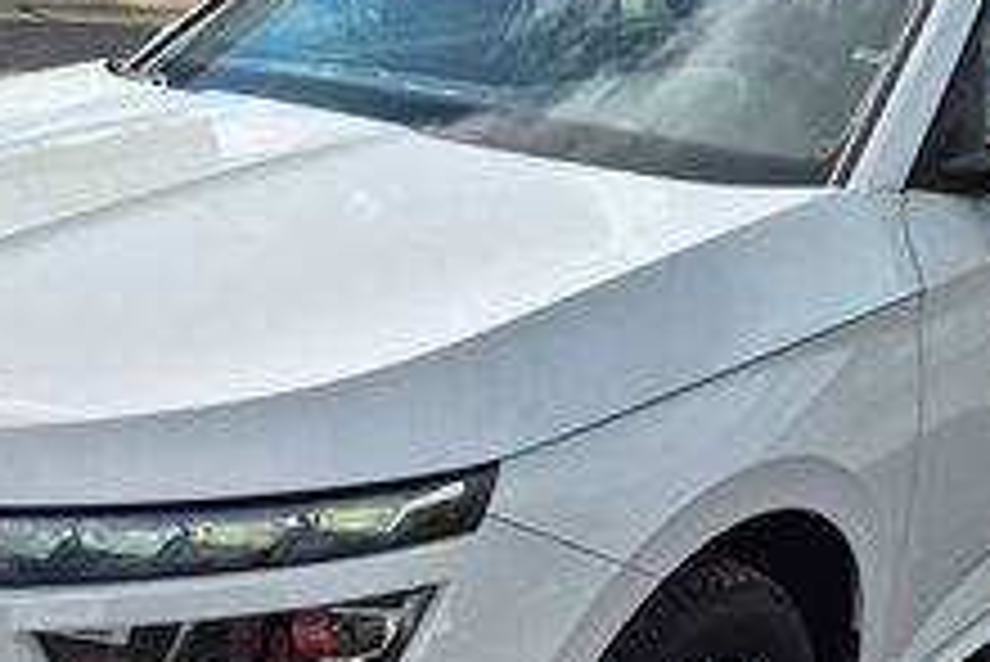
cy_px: 468
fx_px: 1458
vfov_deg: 25.3
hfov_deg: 37.4
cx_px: 428
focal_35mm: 53
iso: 25
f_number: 1.8
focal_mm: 5.4
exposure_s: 1/2872
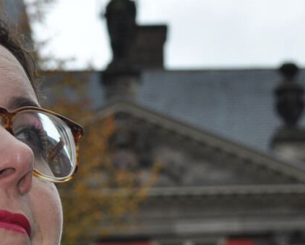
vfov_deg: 9.4
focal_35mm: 164
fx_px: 1481
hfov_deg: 11.8
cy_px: 87
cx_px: 144
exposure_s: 1/200
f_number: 6.3
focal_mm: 38
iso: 200
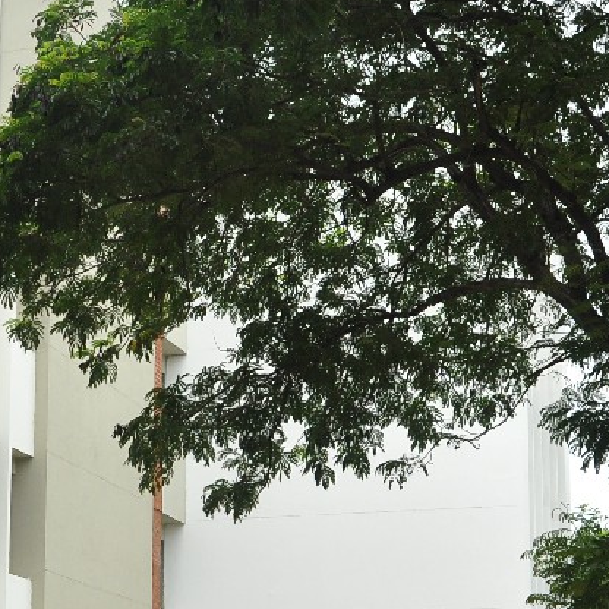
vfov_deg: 20.1
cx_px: 135
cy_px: 528
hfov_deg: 20.2
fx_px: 1692
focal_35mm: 85
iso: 400
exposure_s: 1/25
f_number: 6.3
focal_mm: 18
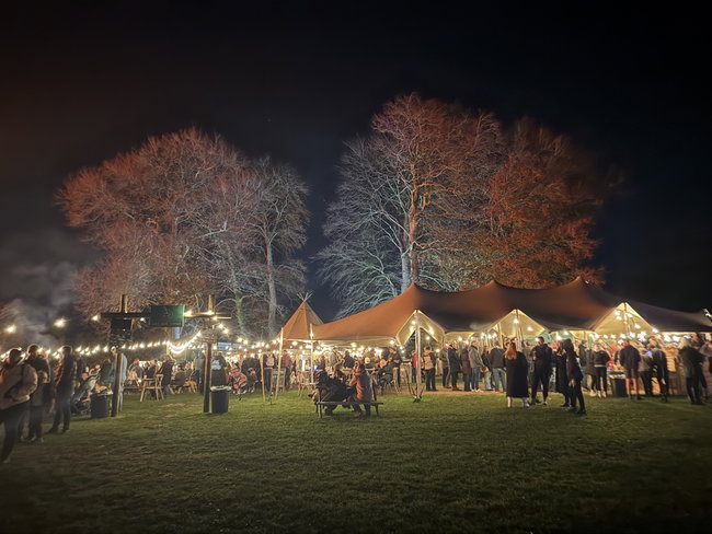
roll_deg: +0.4
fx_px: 494
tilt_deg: +12.9
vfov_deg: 56.8
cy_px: 267
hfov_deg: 71.6
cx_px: 356
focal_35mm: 24
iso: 3200
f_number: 1.78
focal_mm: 6.76
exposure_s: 1/14
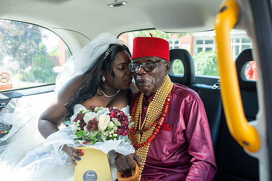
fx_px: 287
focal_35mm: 38
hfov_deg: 50.7
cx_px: 139
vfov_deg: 35.1
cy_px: 92
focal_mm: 35
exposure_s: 1/100
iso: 100
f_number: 3.2
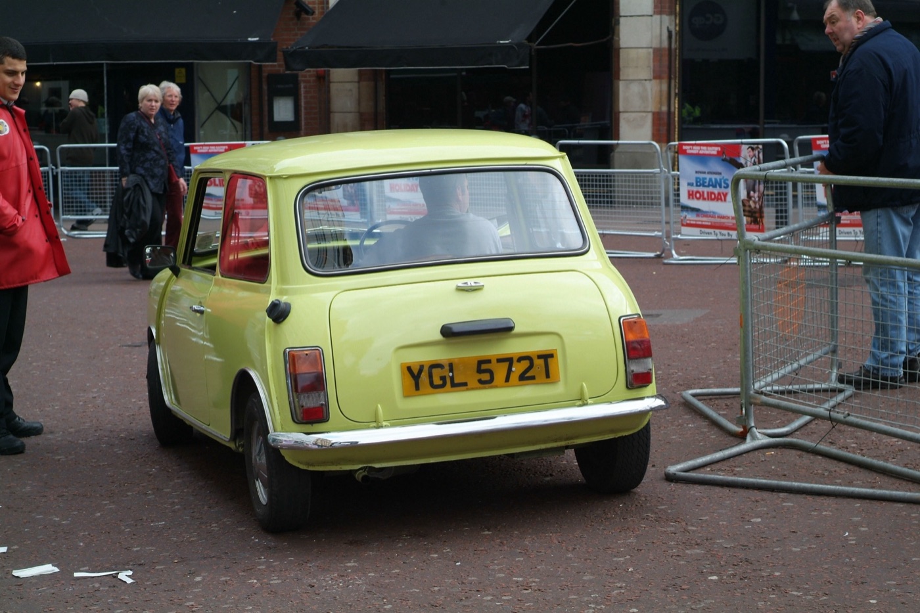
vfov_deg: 18.2
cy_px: 306
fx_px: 1916
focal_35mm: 75
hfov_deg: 27.0
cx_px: 460
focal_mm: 50
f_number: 6.7
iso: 400
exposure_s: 1/180
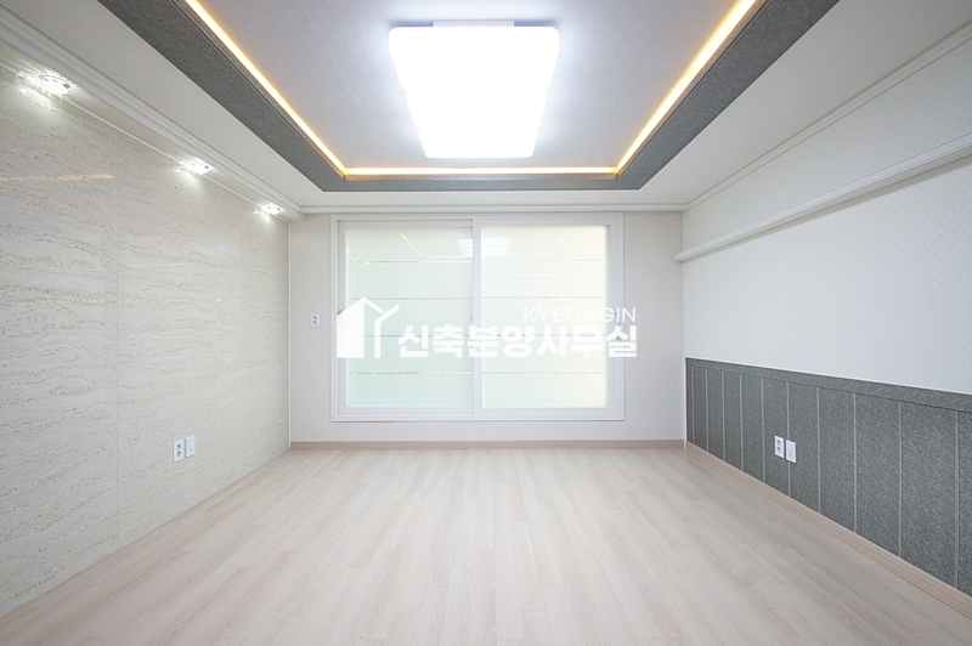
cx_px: 486
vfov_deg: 77.2
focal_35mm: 15
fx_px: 405
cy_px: 323
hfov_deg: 100.4
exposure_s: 1/50
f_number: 6.3
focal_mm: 10
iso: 800
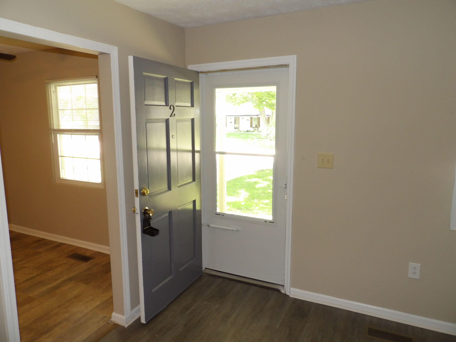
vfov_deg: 56.8
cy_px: 171
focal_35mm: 24
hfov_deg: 71.6
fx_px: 316
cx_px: 228
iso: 200
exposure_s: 1/33
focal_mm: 4.3
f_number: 3.2
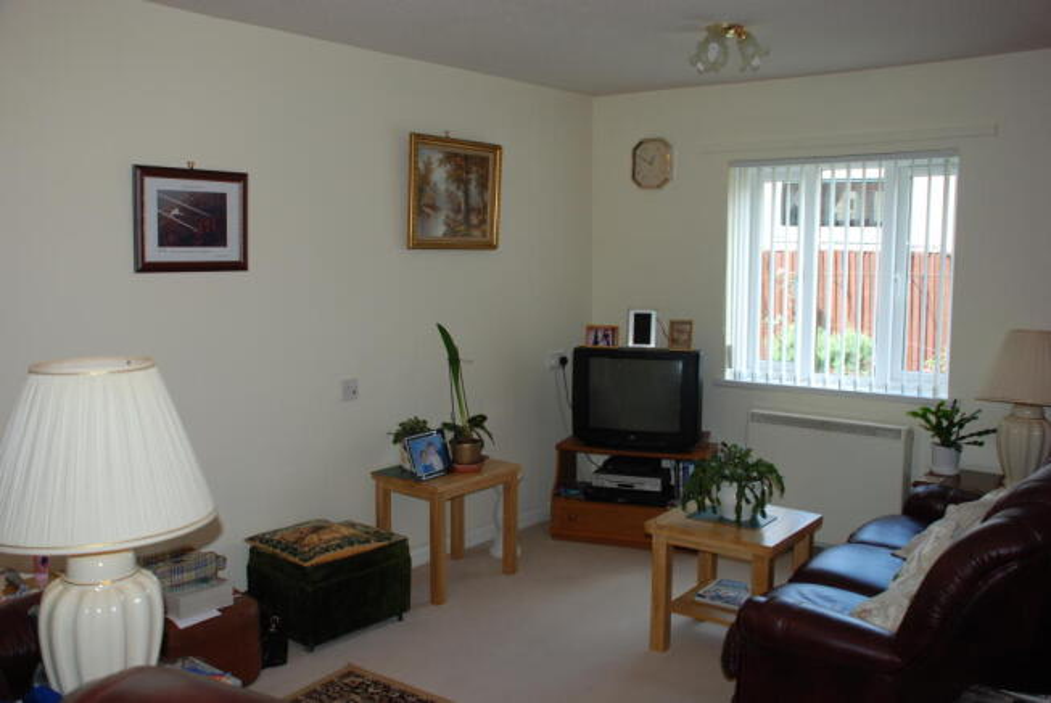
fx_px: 964
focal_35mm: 33
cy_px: 352
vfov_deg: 40.1
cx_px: 526
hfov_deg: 57.2
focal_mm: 22
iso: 200
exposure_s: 1/60
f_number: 3.8
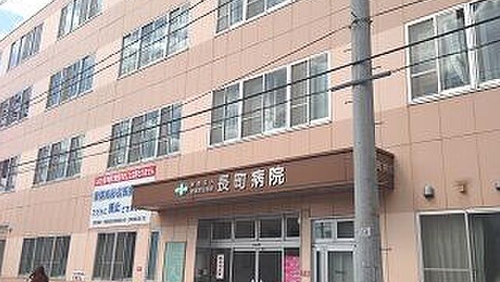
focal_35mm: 37
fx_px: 491
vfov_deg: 32.0
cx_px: 254
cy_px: 133
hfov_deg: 54.0
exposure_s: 1/1290
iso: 50
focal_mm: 4.13
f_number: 2.4
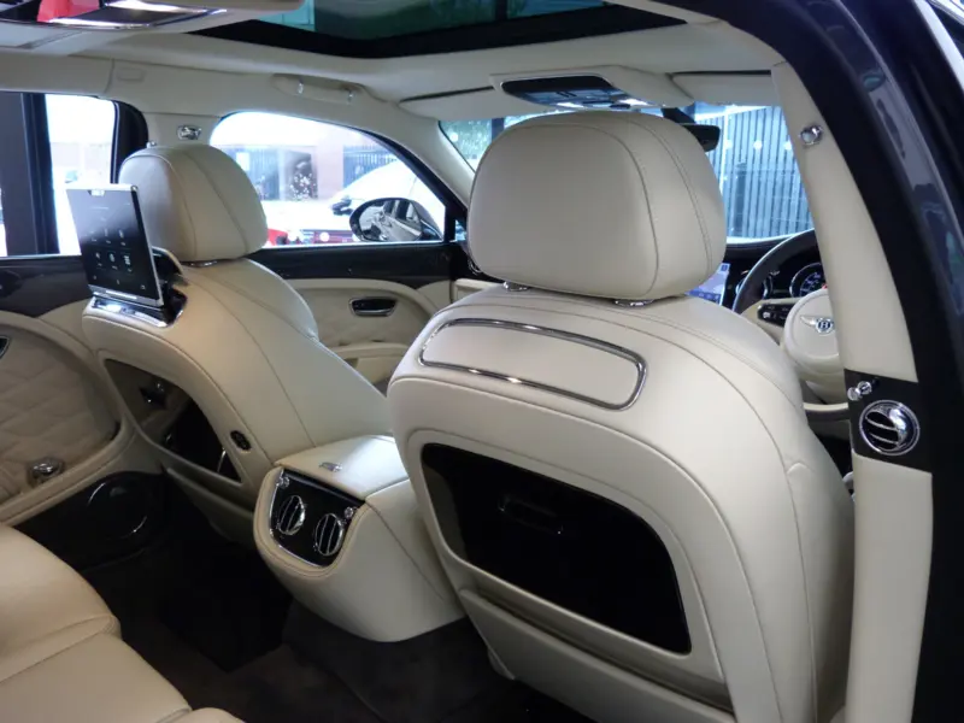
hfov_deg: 61.7
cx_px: 482
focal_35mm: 29
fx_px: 808
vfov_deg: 48.2
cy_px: 362
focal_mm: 5.2
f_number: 2.9
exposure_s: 1/15
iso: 200
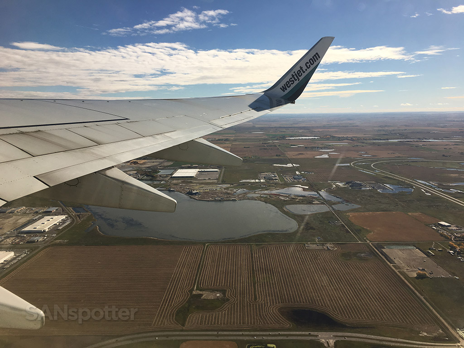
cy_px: 174
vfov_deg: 48.2
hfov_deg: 61.7
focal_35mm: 29
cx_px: 232
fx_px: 389
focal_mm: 4.15
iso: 25
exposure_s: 1/1748
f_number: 2.2
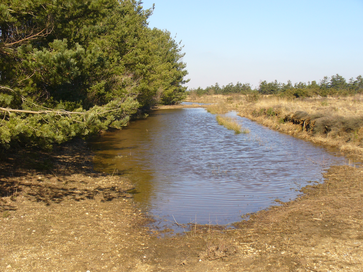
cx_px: 182
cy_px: 136
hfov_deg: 39.7
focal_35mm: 48
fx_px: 503
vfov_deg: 30.3
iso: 80
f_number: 6
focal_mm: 7.9
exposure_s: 1/200
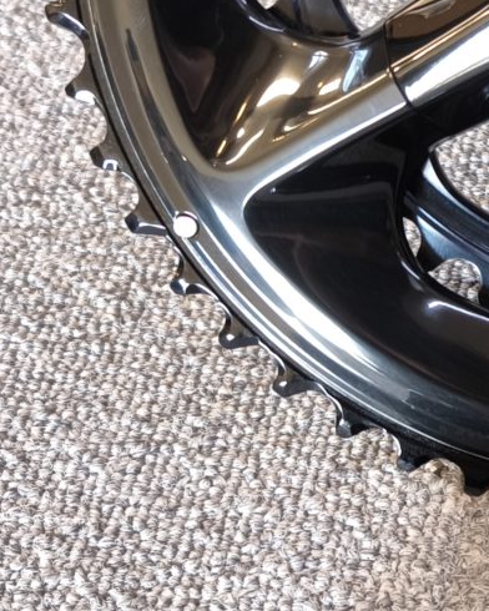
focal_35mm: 98
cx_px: 878
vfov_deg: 19.5
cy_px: 195
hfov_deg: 14.0
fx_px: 1773
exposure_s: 1/15
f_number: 1.9
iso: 100
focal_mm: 6.92
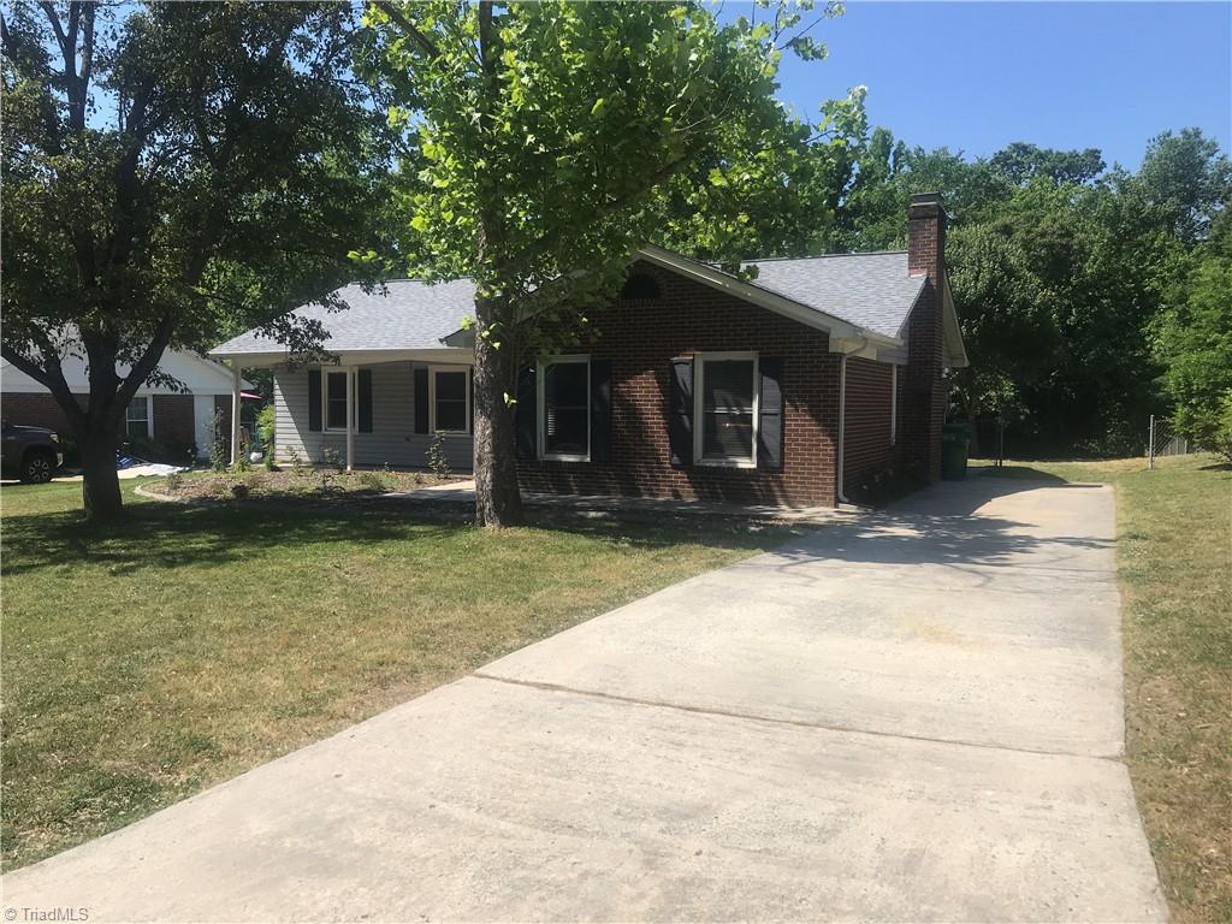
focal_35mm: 28
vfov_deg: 49.7
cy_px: 462
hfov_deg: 63.4
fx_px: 997
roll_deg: +0.3
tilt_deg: -2.2
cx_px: 616
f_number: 1.8
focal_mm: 3.99
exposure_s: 1/2519
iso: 20
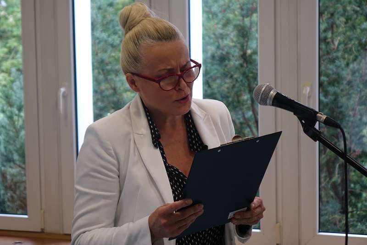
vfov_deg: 15.2
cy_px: 122
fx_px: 917
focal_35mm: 90
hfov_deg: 22.6
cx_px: 184
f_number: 2.8
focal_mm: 32.83
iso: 500
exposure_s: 1/100
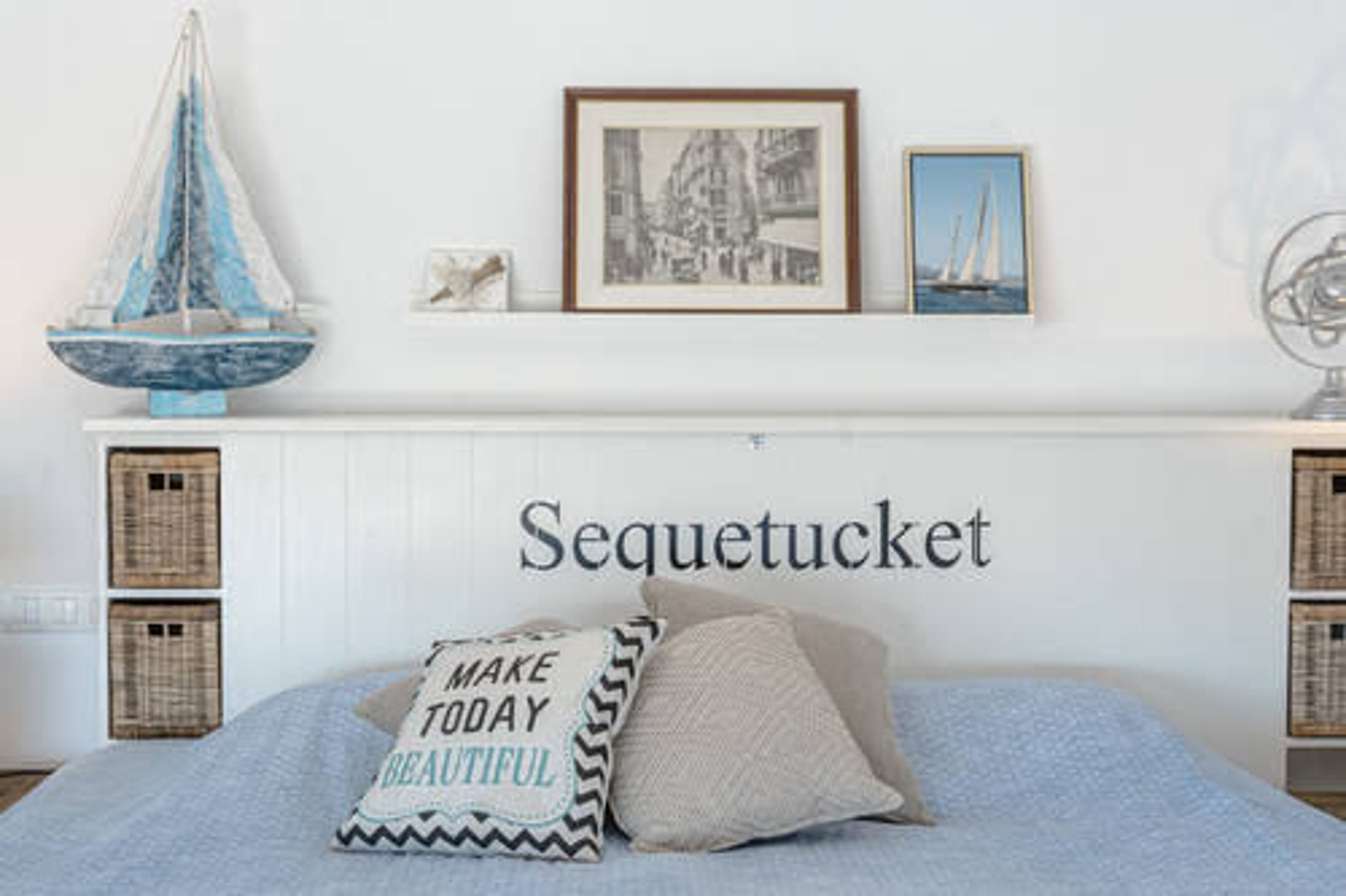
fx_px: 1865
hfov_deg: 39.7
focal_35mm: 50
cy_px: 448
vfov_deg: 27.0
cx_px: 673
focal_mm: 49.9
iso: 100
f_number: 8
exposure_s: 1/15
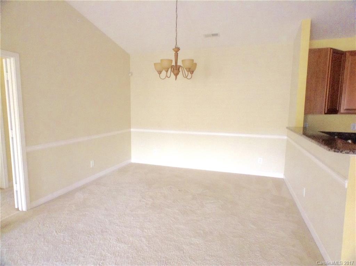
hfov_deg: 55.4
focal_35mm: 33
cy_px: 133
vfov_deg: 42.8
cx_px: 178
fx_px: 339
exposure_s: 1/24
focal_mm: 3.3
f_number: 2.4
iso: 160
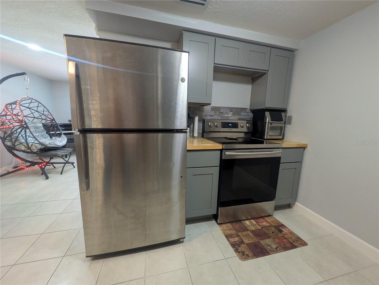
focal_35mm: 14
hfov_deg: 102.1
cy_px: 142
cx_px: 190
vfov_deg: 85.7
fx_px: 153
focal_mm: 1.83
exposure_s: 1/60
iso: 304
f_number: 2.2
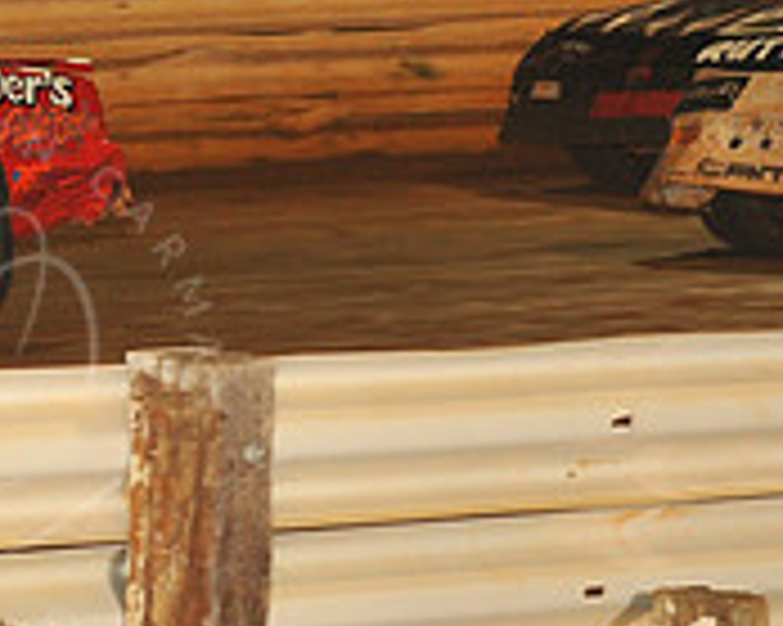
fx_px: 7620
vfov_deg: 4.7
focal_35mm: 329
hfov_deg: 5.9
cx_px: -50
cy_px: -29
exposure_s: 1/320
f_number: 6.3
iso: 1250
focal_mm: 105
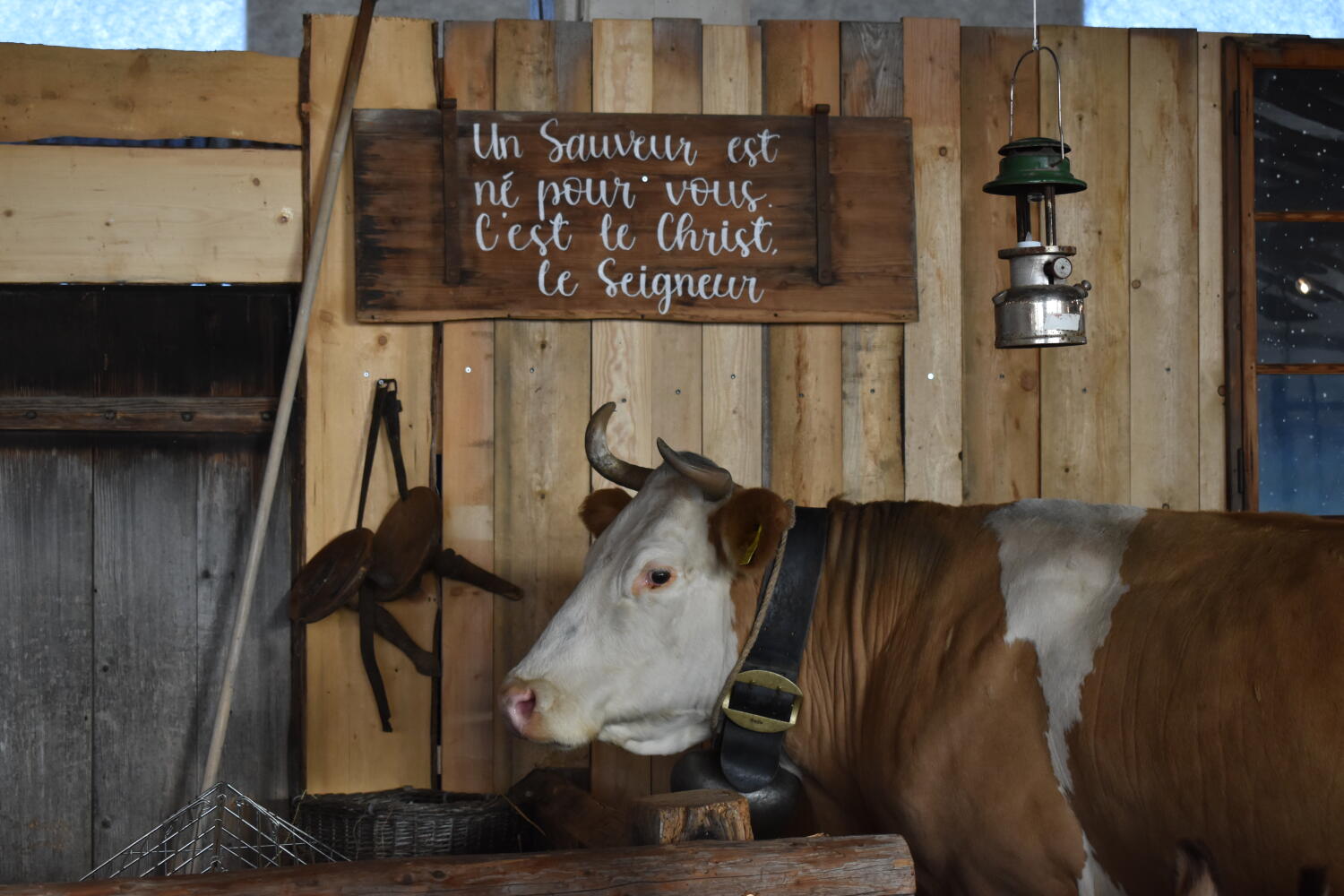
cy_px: 448
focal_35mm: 72
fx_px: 2688
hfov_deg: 28.1
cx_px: 672
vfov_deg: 18.9
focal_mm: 48
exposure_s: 1/125
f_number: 5.3
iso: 800
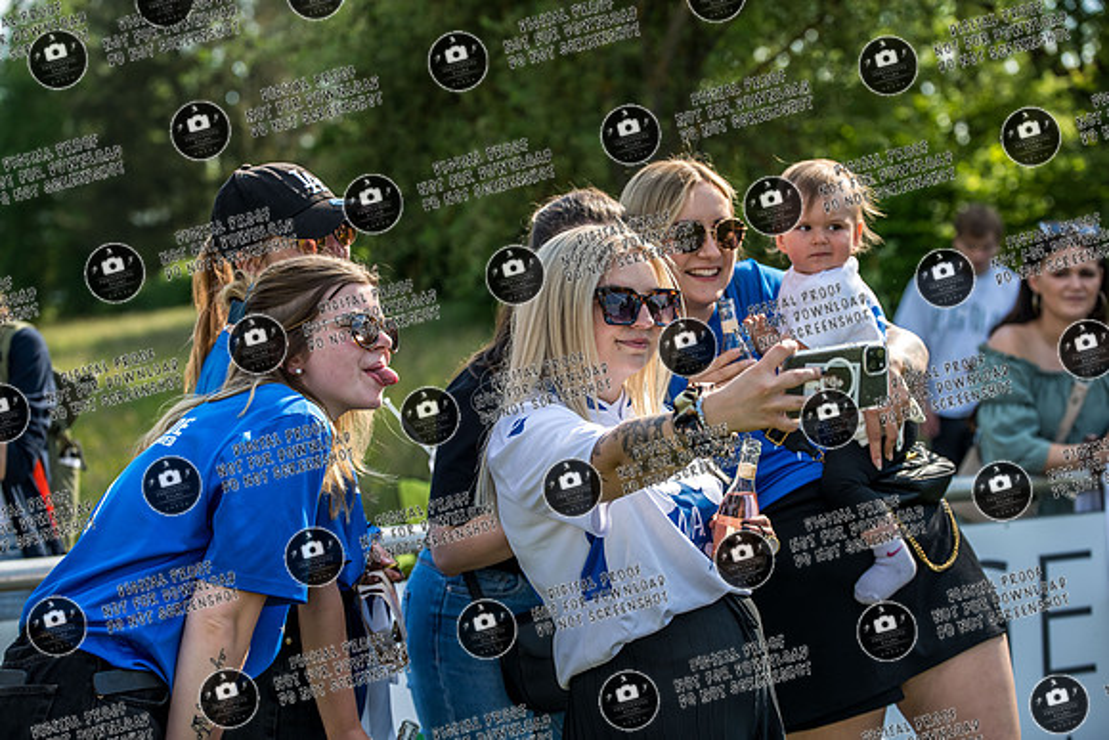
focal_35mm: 73
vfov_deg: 18.6
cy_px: 352
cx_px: 582
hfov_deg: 27.5
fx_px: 2264
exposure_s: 1/1600
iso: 280
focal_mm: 70
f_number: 3.5
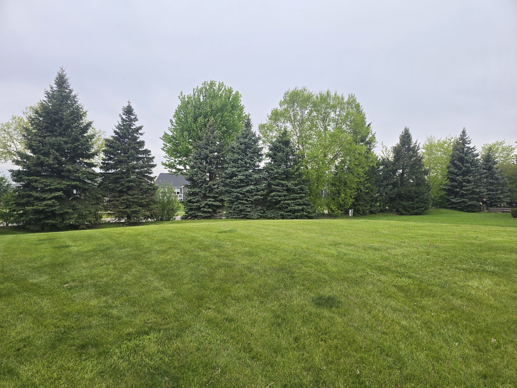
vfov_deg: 58.9
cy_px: 194
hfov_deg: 73.9
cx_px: 258
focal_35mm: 23
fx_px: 344
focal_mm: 6.3
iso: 12
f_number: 1.7
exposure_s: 1/180
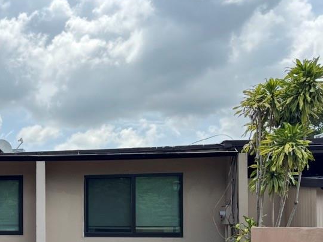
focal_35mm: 57
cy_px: 222
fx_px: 532
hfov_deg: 29.7
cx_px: -49
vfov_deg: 24.8
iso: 80
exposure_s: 1/1238
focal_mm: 6.76
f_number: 1.78
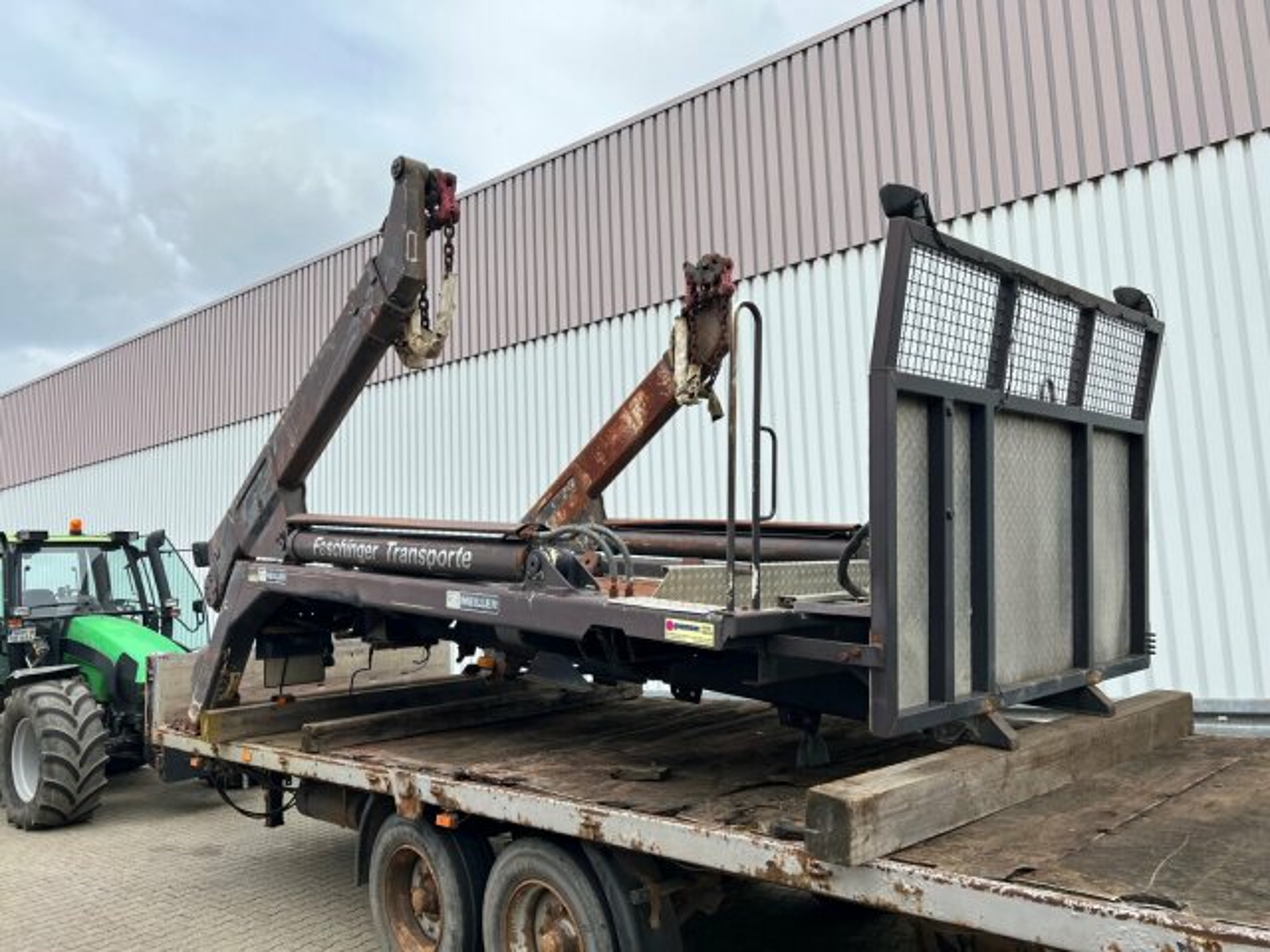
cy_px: 476
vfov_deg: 53.1
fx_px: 954
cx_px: 635
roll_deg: +0.2
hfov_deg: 67.3
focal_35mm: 26
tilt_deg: +11.5
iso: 50
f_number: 1.5
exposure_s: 1/1934
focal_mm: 5.7
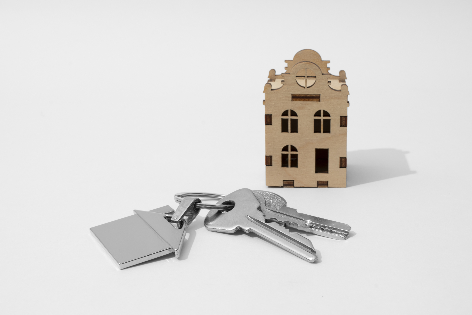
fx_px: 695
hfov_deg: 37.5
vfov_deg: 25.5
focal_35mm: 53
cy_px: 158
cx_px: 236
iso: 200
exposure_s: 1/100
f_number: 11
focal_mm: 35
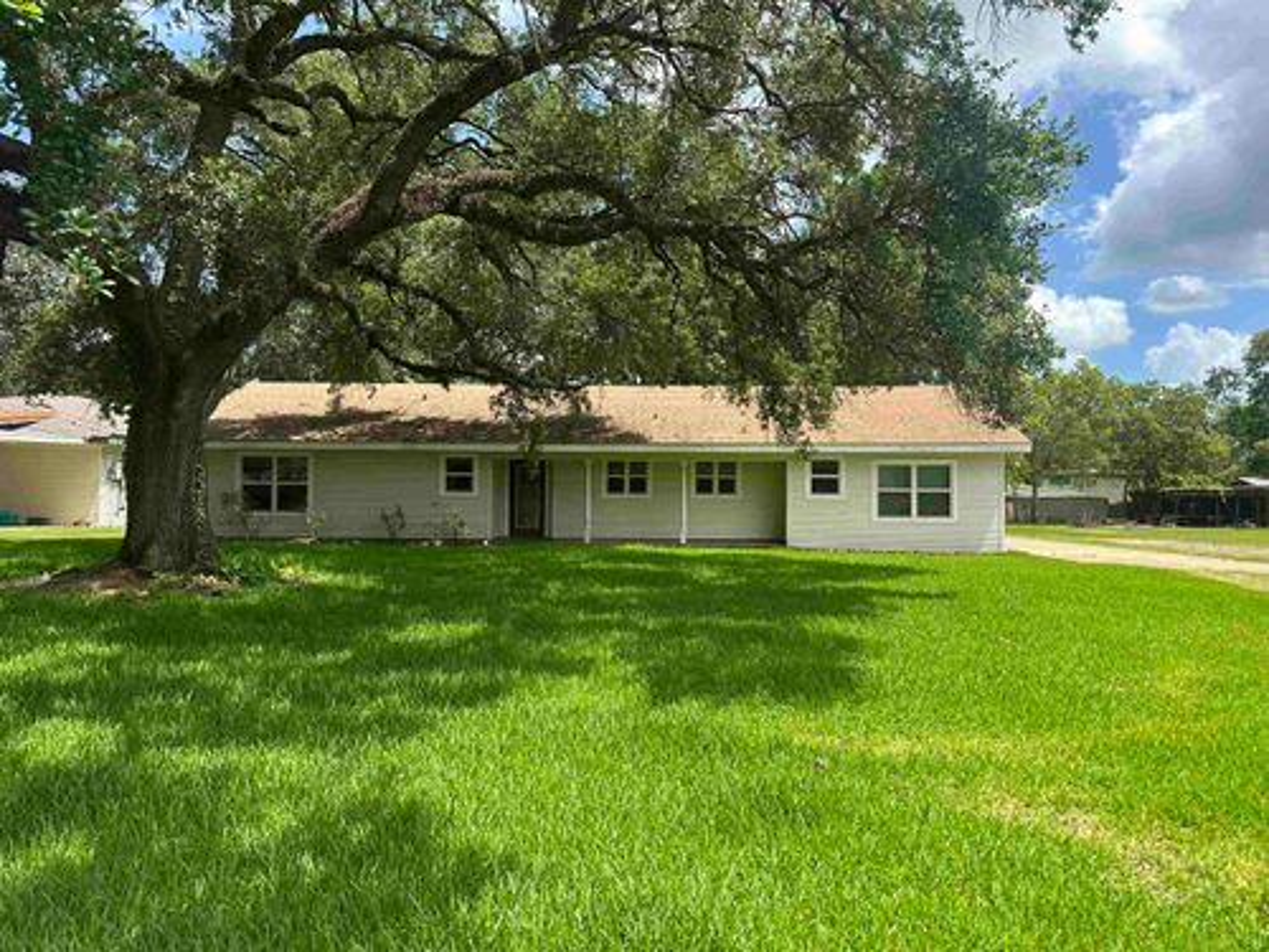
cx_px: 634
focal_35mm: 24
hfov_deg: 71.6
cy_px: 476
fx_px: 880
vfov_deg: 56.8
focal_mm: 6.86
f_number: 1.78
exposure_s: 1/2028
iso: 80
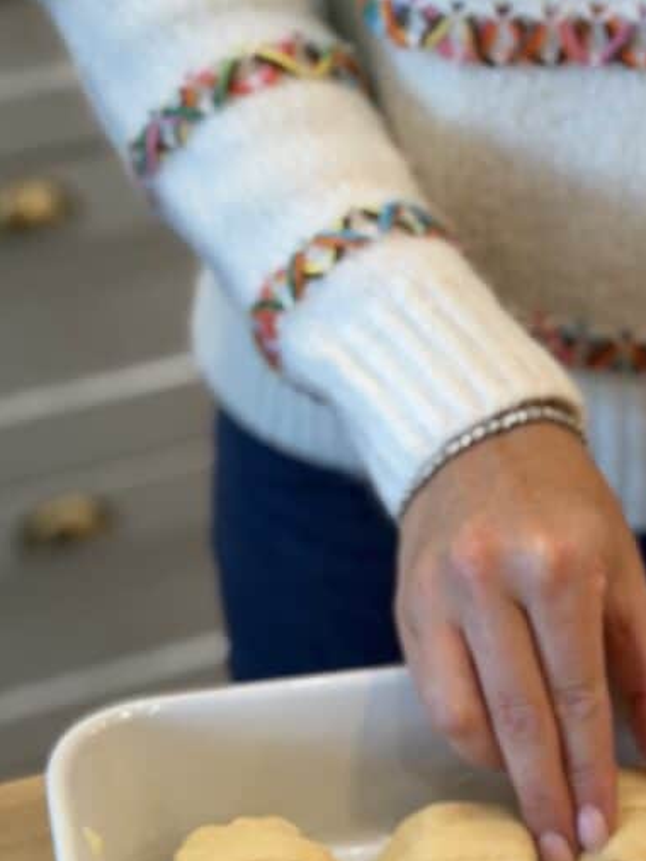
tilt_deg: -37.4
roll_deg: -1.1
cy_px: 813
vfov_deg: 19.8
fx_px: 2415
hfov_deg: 15.1
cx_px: 541
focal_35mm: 97
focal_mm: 6.76
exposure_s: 1/120
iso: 100
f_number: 1.78
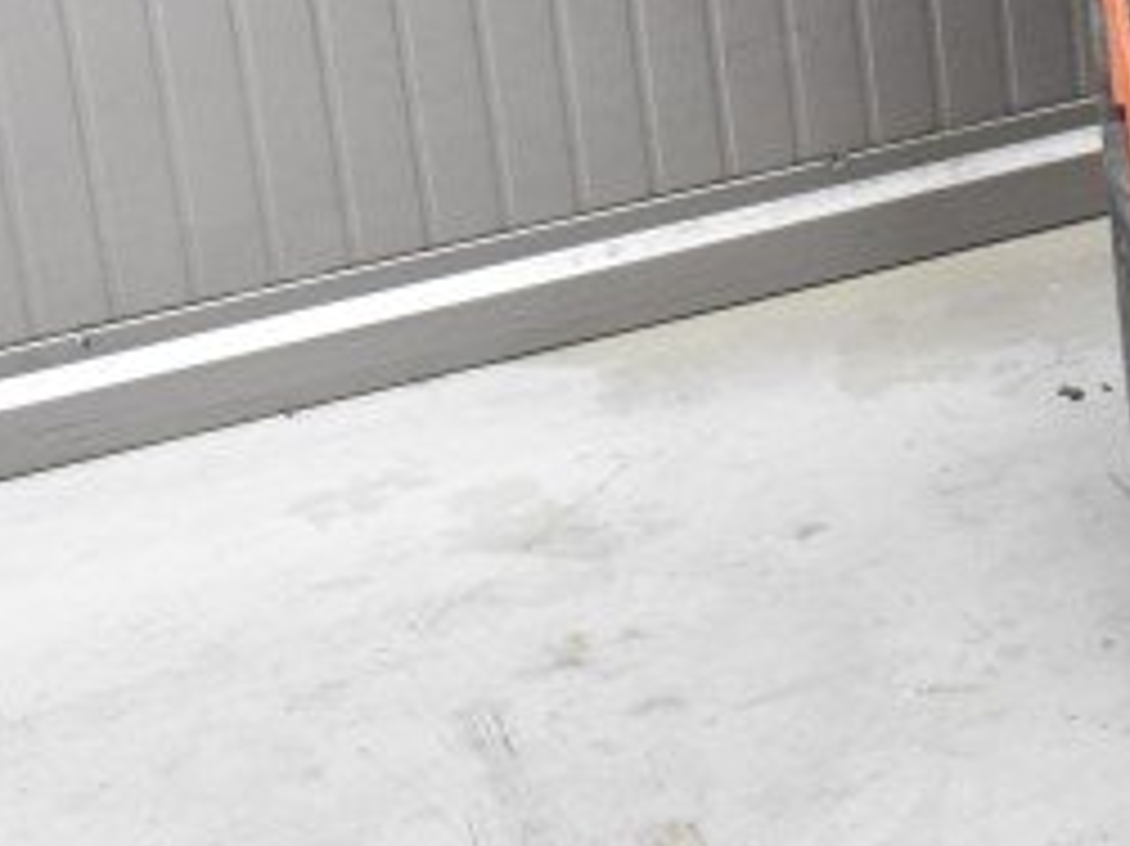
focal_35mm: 138
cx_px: 2116
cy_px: -328
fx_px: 4503
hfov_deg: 12.8
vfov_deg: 10.5
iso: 1600
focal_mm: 20
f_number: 5
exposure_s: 1/20
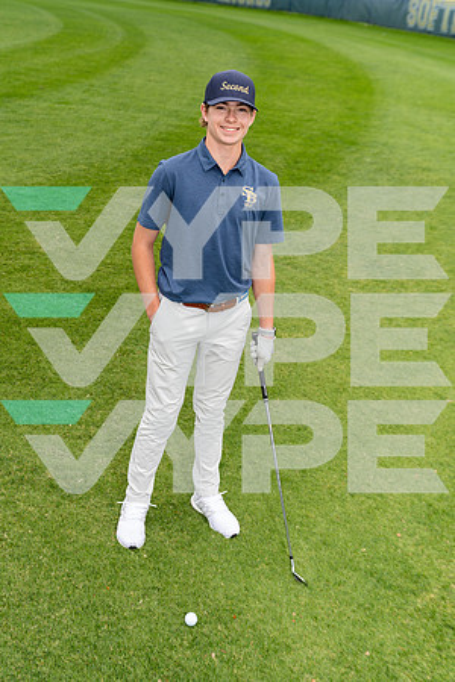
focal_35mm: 46
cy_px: 341
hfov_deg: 29.2
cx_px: 228
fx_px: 872
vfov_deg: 42.7
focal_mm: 46
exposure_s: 1/250
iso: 100
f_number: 4.5
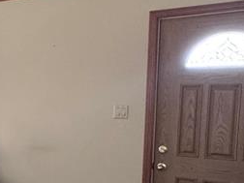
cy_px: 129
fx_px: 402
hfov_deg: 30.1
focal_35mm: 57
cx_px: -29
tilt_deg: -6.1
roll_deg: +1.0
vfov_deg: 25.5
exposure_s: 1/60
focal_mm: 2.22
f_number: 2.2
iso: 500
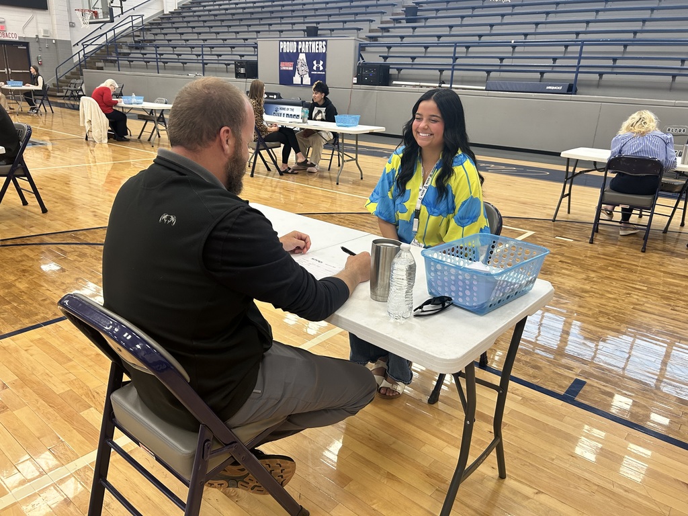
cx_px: 344
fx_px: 517
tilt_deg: -19.4
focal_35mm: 26
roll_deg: -2.1
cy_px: 258
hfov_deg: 67.3
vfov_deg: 53.1
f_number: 1.5
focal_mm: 5.7
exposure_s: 1/120
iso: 100
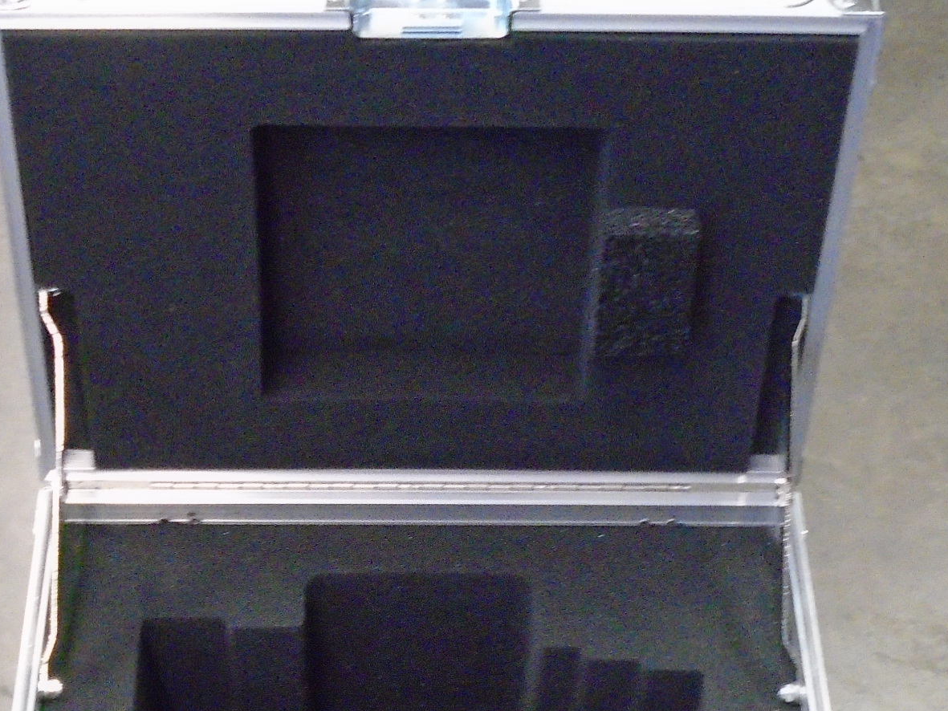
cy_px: 574
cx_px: 405
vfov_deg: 18.5
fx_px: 2164
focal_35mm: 79
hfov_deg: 24.7
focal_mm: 6.4
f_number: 3.8
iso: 800
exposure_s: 1/30
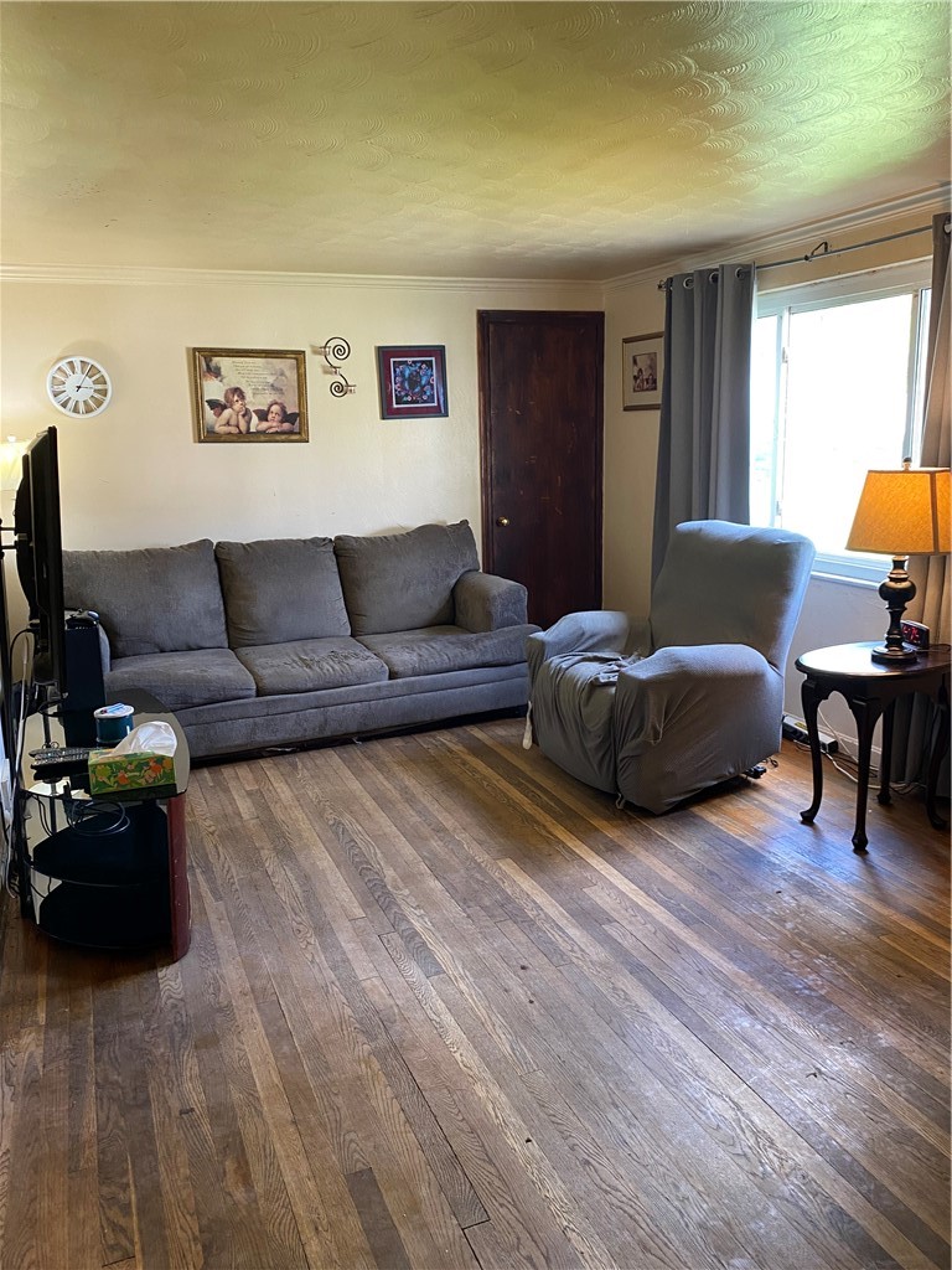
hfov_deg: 53.1
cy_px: 635
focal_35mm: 26
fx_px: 953
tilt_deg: -9.7
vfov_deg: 67.3
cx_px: 476
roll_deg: +2.5
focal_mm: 4.25
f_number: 1.8
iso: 160
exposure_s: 1/60
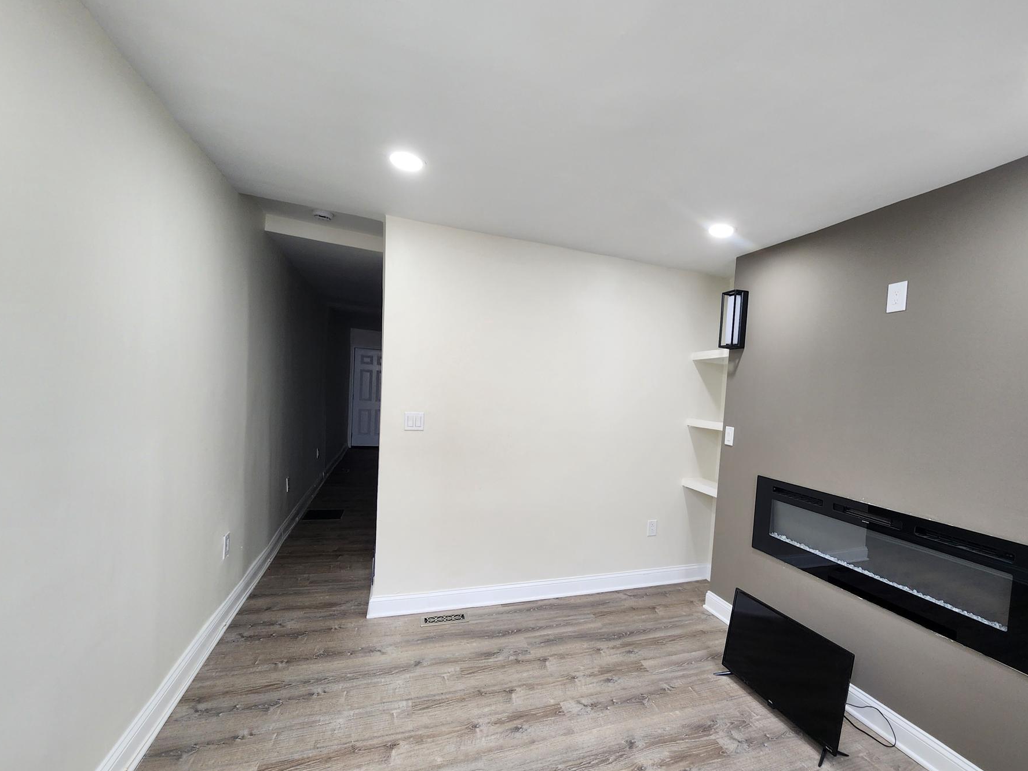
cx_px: 586
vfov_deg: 81.6
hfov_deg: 97.5
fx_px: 445
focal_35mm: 15
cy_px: 415
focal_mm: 2.2
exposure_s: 1/60
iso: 160
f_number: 2.2
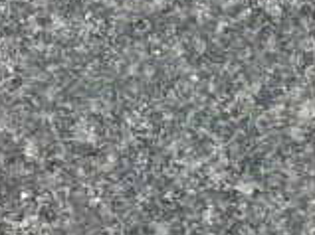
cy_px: 38
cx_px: -565
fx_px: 6929
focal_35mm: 762
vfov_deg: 1.9
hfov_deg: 2.6
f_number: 5.6
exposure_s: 1/400
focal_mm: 14
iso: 100
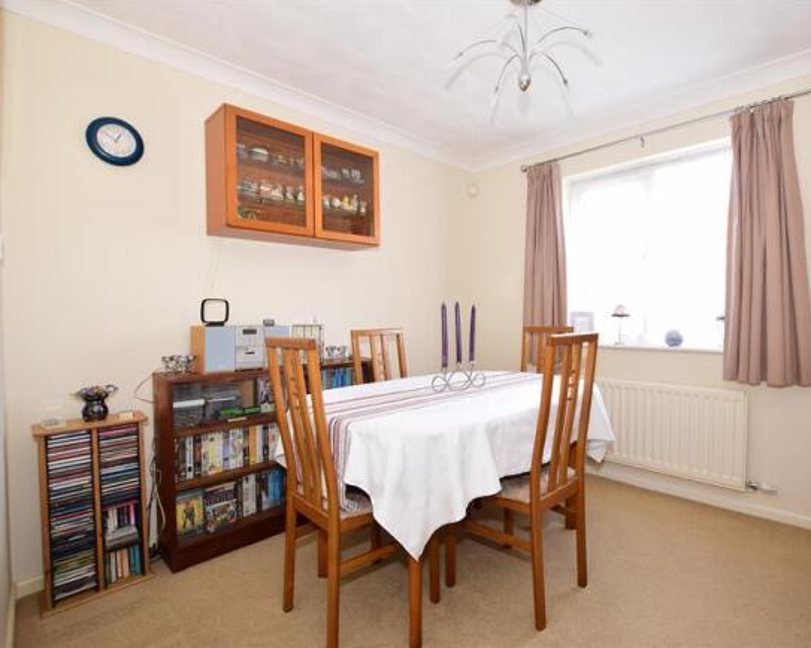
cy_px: 323
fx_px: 408
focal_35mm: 17
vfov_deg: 76.9
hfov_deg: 88.9
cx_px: 472
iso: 200
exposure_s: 1/25
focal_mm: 10
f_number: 5
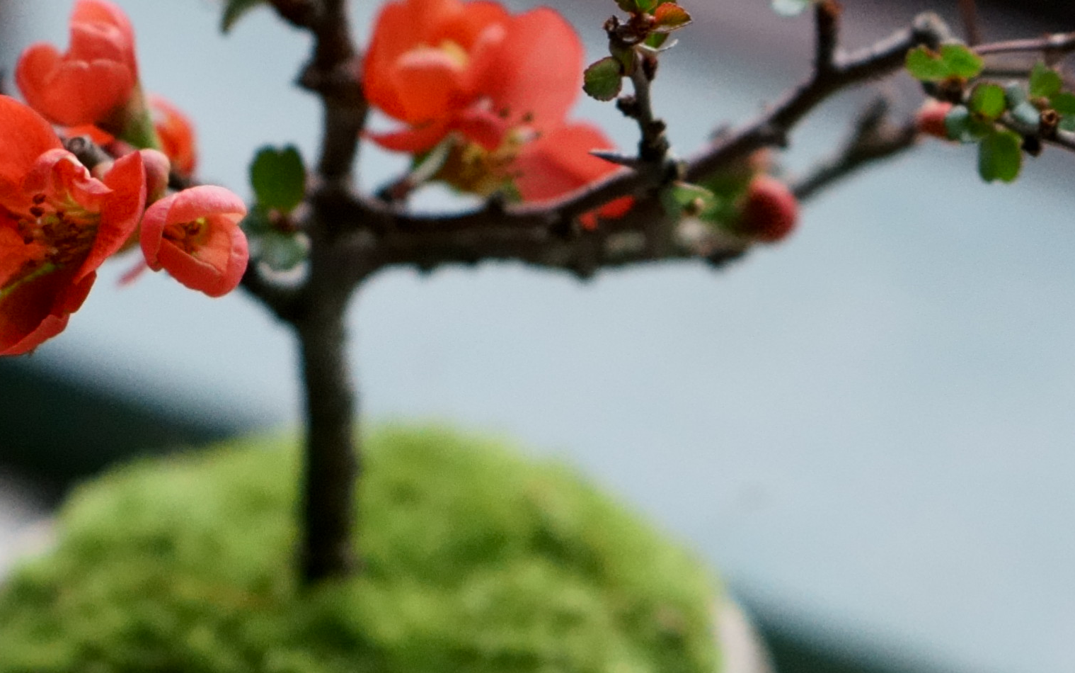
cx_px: 318
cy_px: 334
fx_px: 5802
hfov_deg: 10.6
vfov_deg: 6.6
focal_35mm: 198
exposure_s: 1/640
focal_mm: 50
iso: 4000
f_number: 3.2
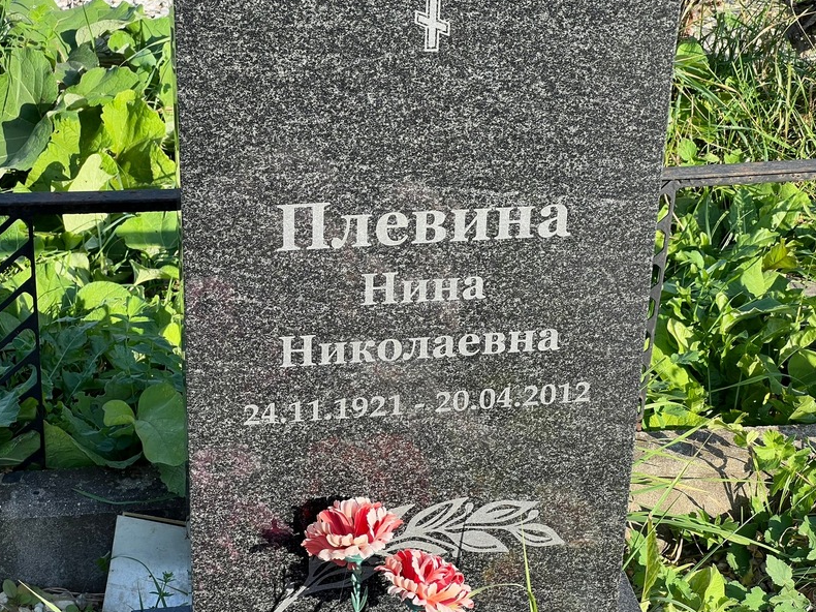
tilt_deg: -29.3
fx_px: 1838
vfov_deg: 18.9
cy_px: 305
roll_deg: -3.6
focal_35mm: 78
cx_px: 404
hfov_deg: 25.0
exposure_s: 1/239
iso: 32
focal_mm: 9
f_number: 2.8
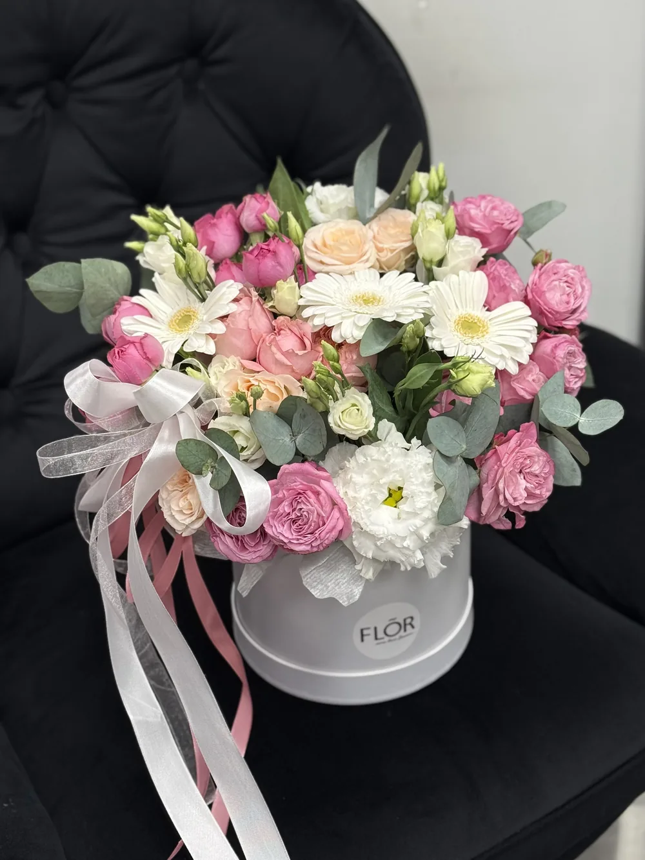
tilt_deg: -32.8
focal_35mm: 48
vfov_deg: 39.7
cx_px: 322
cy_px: 430
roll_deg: +3.7
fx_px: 1192
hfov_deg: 30.3
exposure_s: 1/100
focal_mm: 6.76
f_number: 1.78
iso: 50
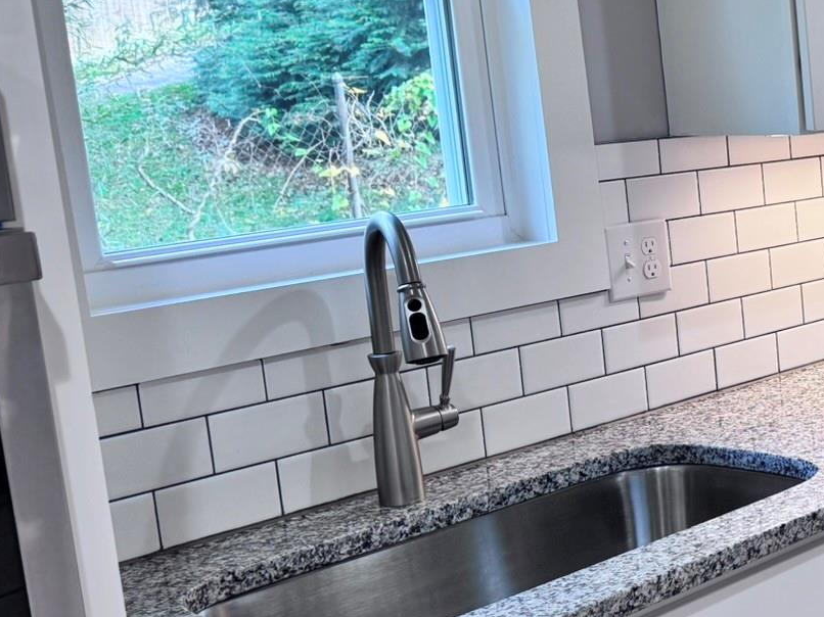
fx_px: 1452
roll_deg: +2.6
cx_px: 1043
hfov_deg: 27.1
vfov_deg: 24.0
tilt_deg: -10.4
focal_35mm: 61
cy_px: 292
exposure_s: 1/120
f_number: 1.78
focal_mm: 6.76
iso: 125
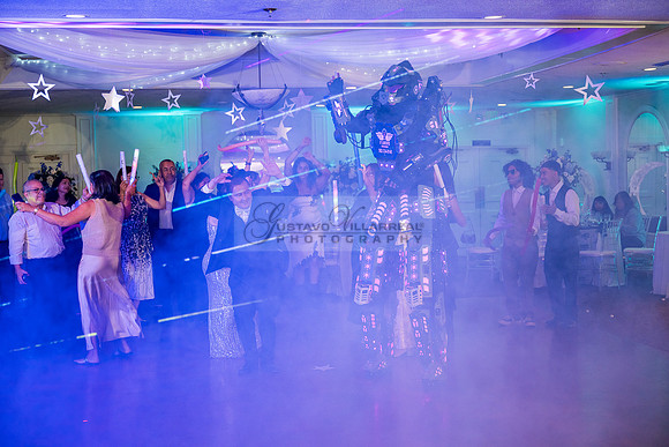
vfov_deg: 25.5
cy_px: 224
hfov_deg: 37.5
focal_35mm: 53
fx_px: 985
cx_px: 334
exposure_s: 1/200
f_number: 2.8
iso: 1250
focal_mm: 53
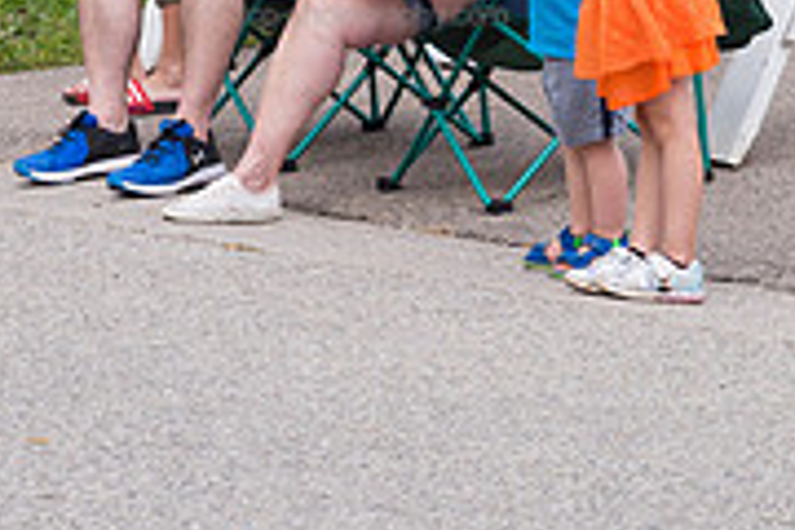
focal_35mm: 386
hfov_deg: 5.3
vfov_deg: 3.6
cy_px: -126
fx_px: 8523
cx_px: 375
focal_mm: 120
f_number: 6.3
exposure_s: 1/500
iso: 280
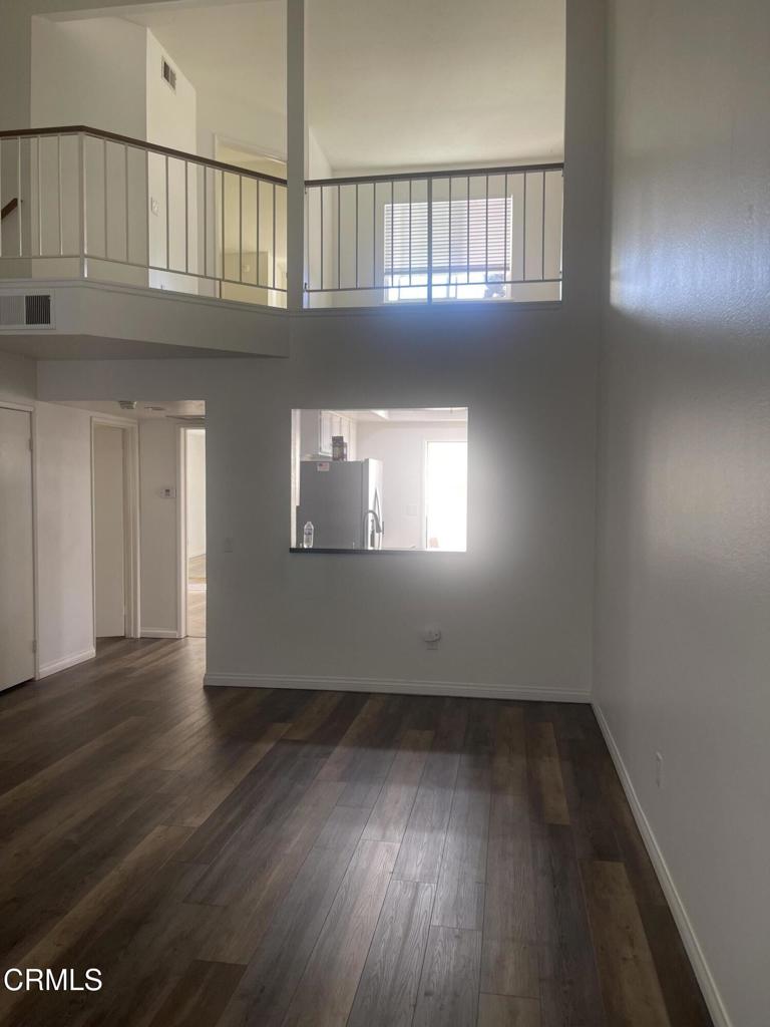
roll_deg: -0.7
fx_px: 741
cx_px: 385
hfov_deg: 54.9
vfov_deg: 69.4
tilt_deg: -2.6
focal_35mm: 25
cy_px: 514
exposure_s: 1/60
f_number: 1.6
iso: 80
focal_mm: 5.1
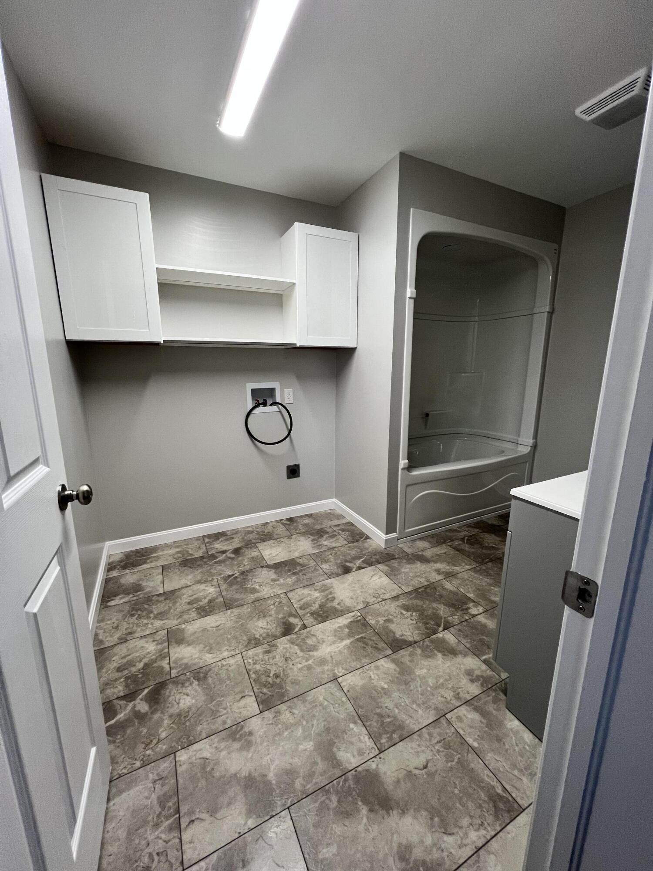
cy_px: 436
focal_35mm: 13
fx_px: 327
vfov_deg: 106.2
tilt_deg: -11.2
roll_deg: +0.7
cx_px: 326
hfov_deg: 89.9
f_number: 1.8
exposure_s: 1/120
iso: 200
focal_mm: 1.57
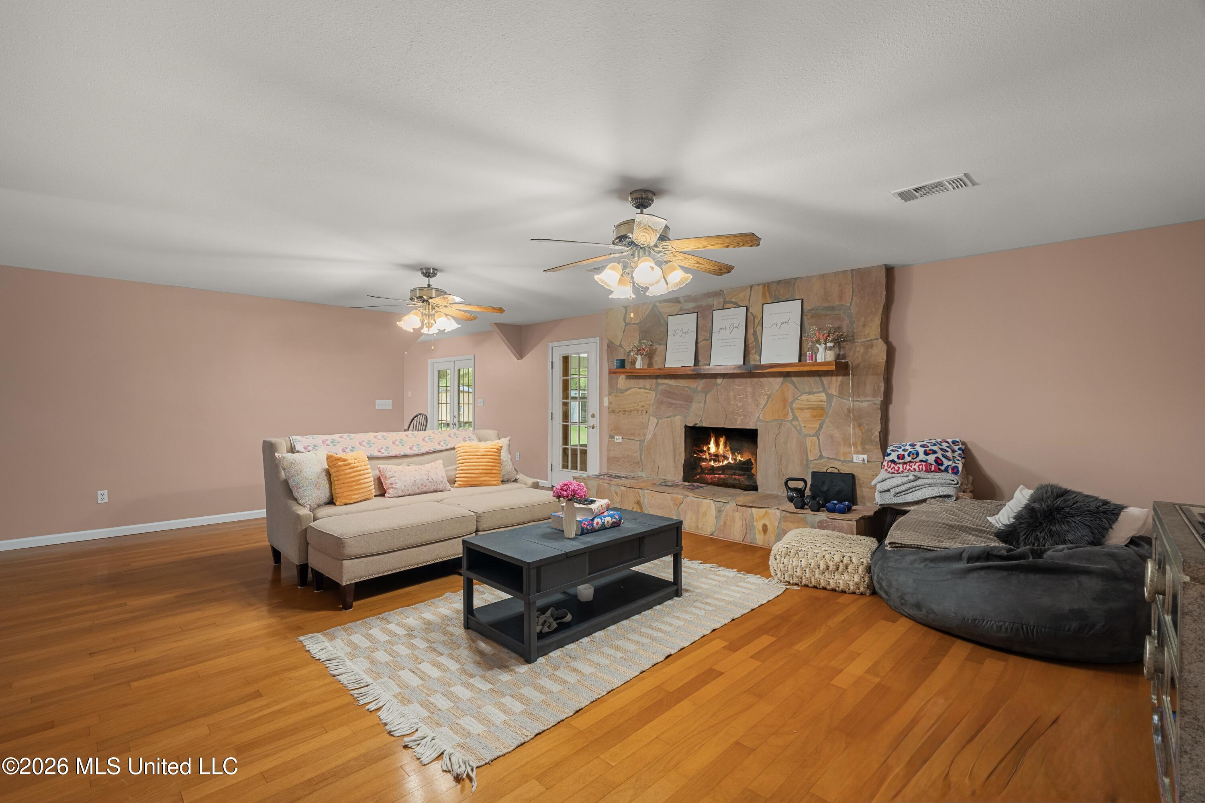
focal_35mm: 16
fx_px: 536
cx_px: 602
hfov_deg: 96.7
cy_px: 402
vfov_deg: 73.7
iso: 400
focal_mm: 16
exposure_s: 2
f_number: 9
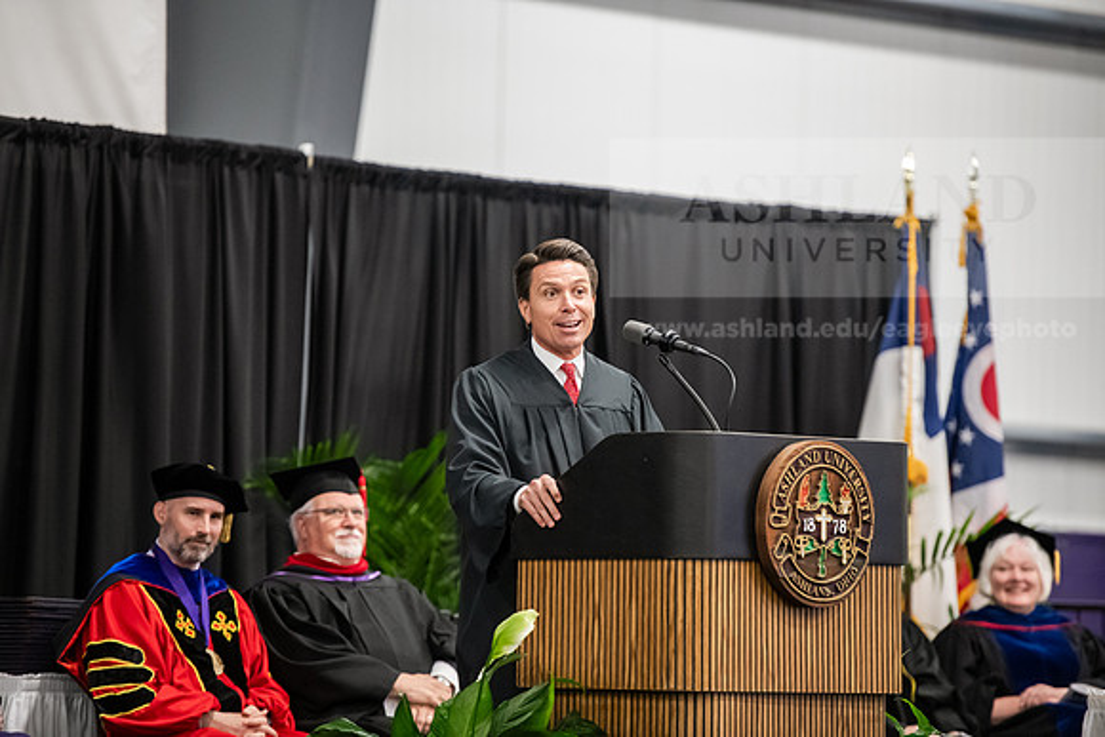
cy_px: 368
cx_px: 552
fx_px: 5833
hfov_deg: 10.8
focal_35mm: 190
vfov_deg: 7.2
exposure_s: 1/200
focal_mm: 190
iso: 4000
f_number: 3.2
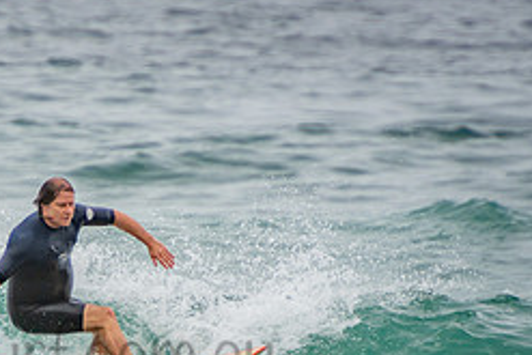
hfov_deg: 1.5
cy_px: 332
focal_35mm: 1375
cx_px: 45
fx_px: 20331
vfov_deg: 1.0
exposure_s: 1/1600
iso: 250
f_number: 5.6
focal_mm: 390
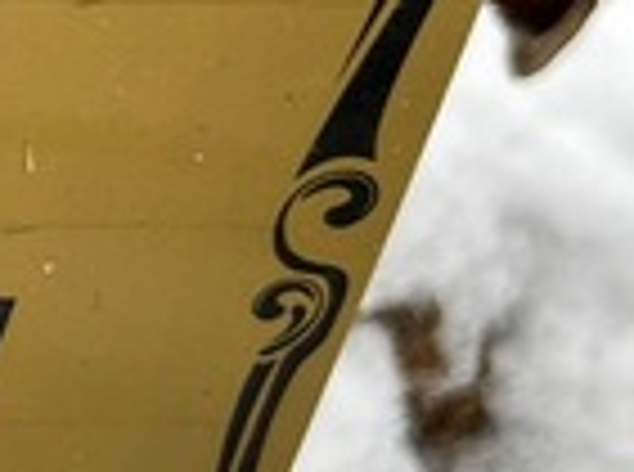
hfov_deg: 11.5
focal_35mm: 148
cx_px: -769
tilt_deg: -43.2
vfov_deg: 9.9
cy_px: -18
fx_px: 2704
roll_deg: +13.1
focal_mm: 5.7
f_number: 1.5
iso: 40
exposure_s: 1/121
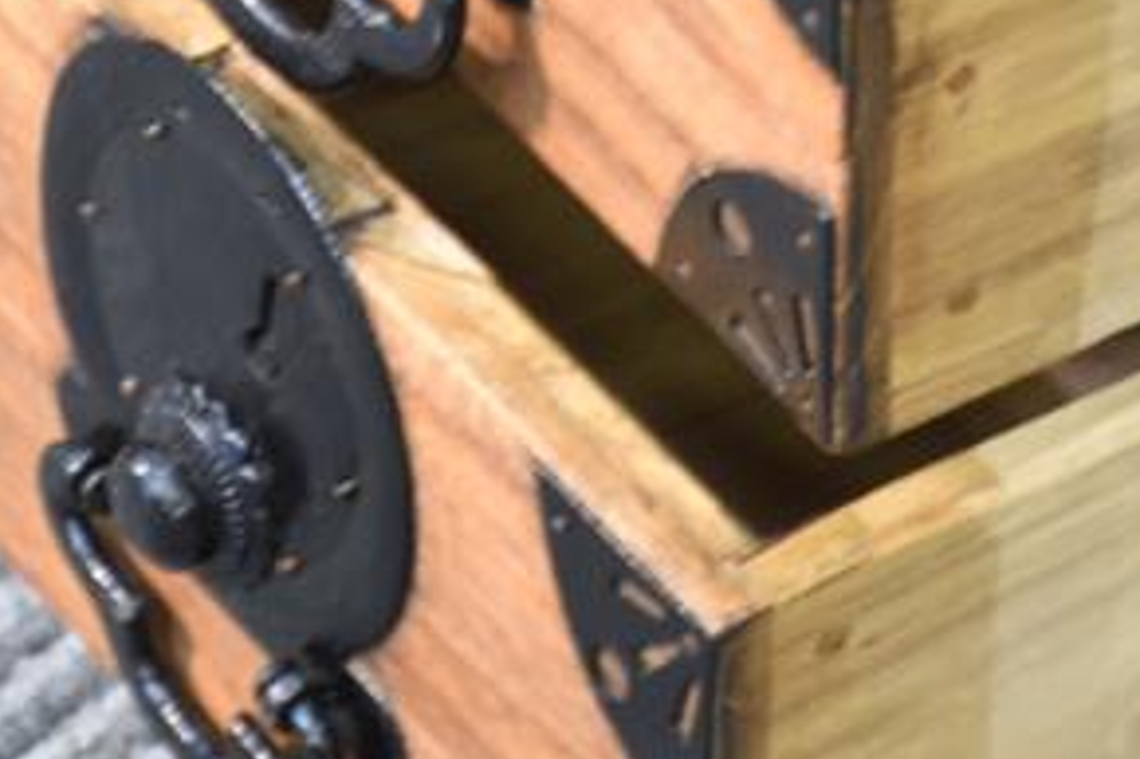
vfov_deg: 3.1
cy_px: -210
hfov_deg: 4.6
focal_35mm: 449
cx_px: 991
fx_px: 14210
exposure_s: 1/8
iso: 400
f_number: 5.3
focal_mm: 80
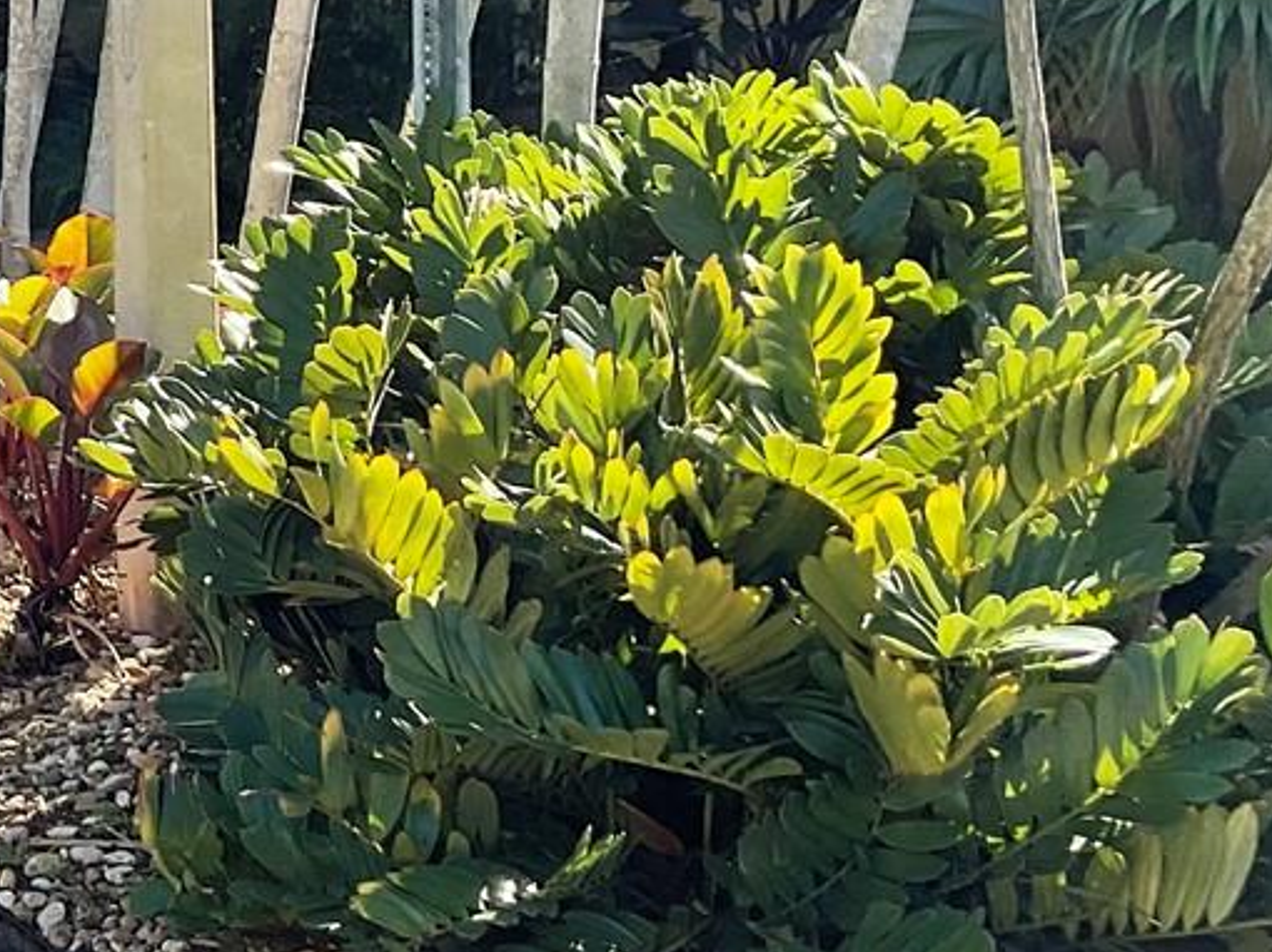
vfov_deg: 16.0
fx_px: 3342
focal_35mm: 91
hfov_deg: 19.9
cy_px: 117
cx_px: -352
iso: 16
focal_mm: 3
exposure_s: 1/400
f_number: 1.8
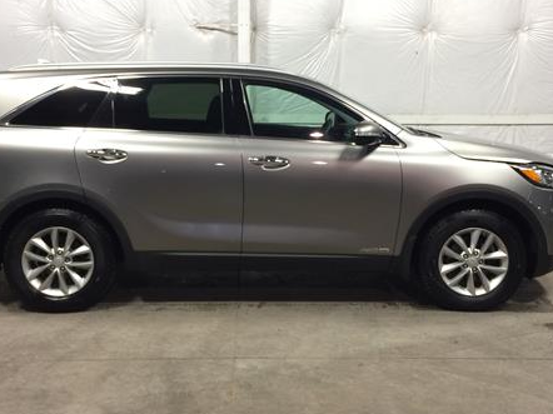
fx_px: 671
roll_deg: +1.4
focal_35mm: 42
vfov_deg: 34.3
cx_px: 268
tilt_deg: -10.2
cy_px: 183
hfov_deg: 44.8
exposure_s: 1/30
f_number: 2.2
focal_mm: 4.15
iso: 80
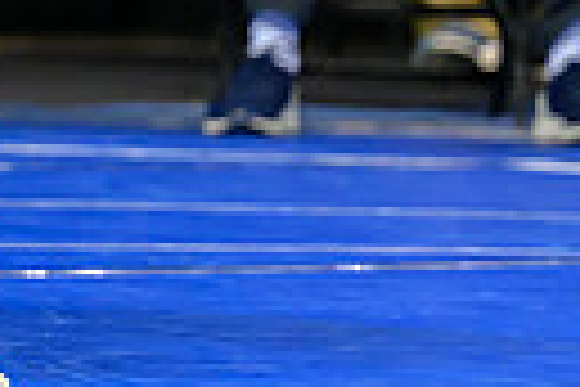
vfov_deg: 2.2
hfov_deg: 3.2
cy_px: -387
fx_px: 10214
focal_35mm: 634
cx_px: -778
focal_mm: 104
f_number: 2.8
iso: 3200
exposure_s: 1/800
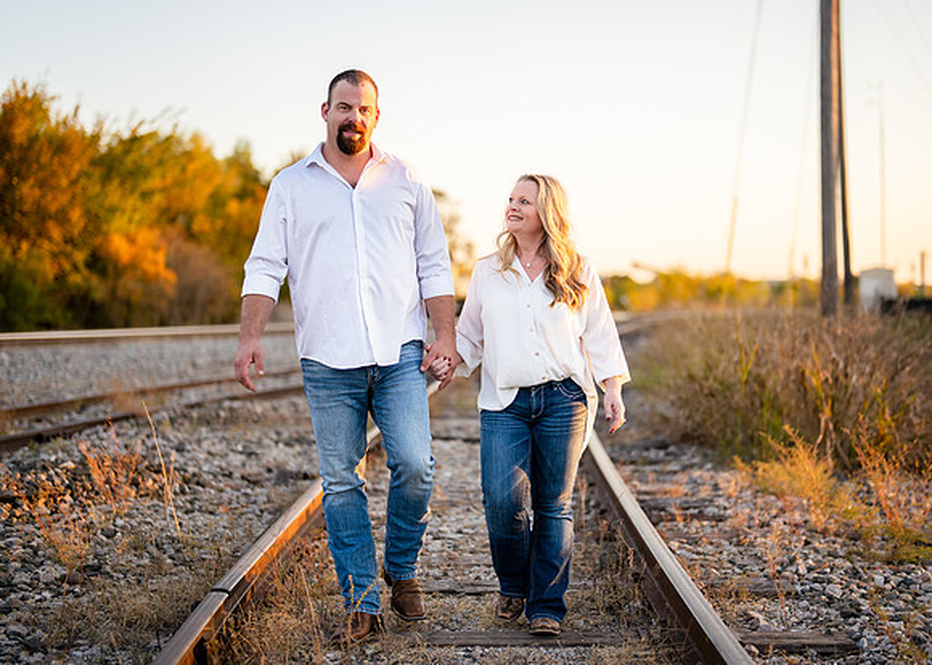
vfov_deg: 25.8
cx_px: 483
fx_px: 1455
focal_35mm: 55
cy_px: 347
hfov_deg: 35.5
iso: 160
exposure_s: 1/1600
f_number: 1.2
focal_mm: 50
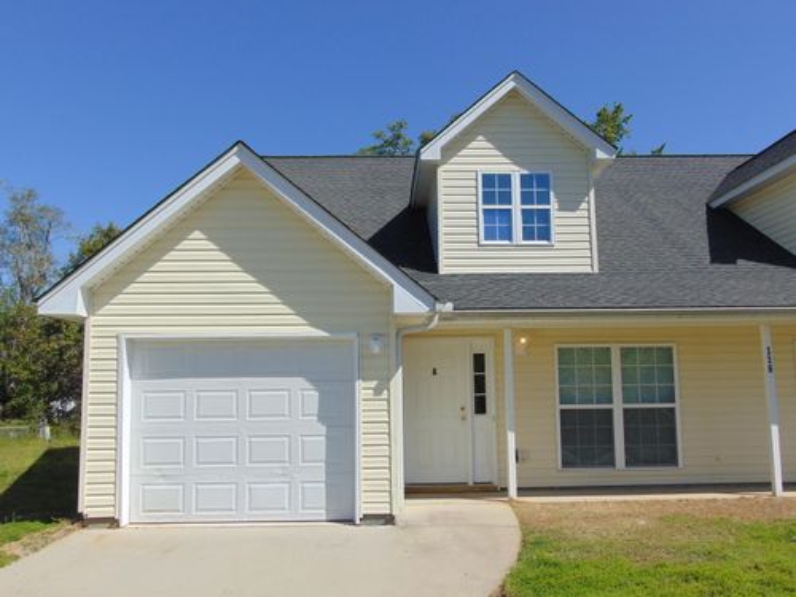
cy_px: 298
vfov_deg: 42.9
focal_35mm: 33
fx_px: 759
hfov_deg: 55.4
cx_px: 398
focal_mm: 5.8
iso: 80
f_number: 8.2
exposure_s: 1/250
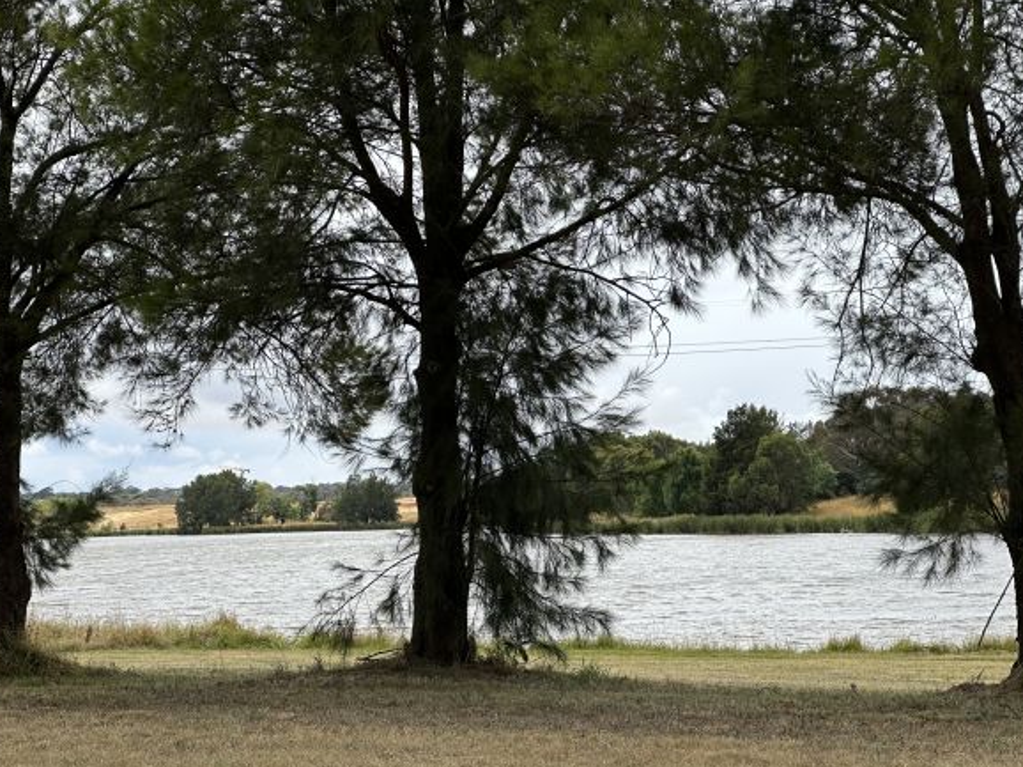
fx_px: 2363
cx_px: 504
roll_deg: +1.0
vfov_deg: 18.4
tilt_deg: +3.0
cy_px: 383
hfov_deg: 24.4
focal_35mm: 80
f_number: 2.8
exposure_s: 1/431
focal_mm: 9
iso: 32
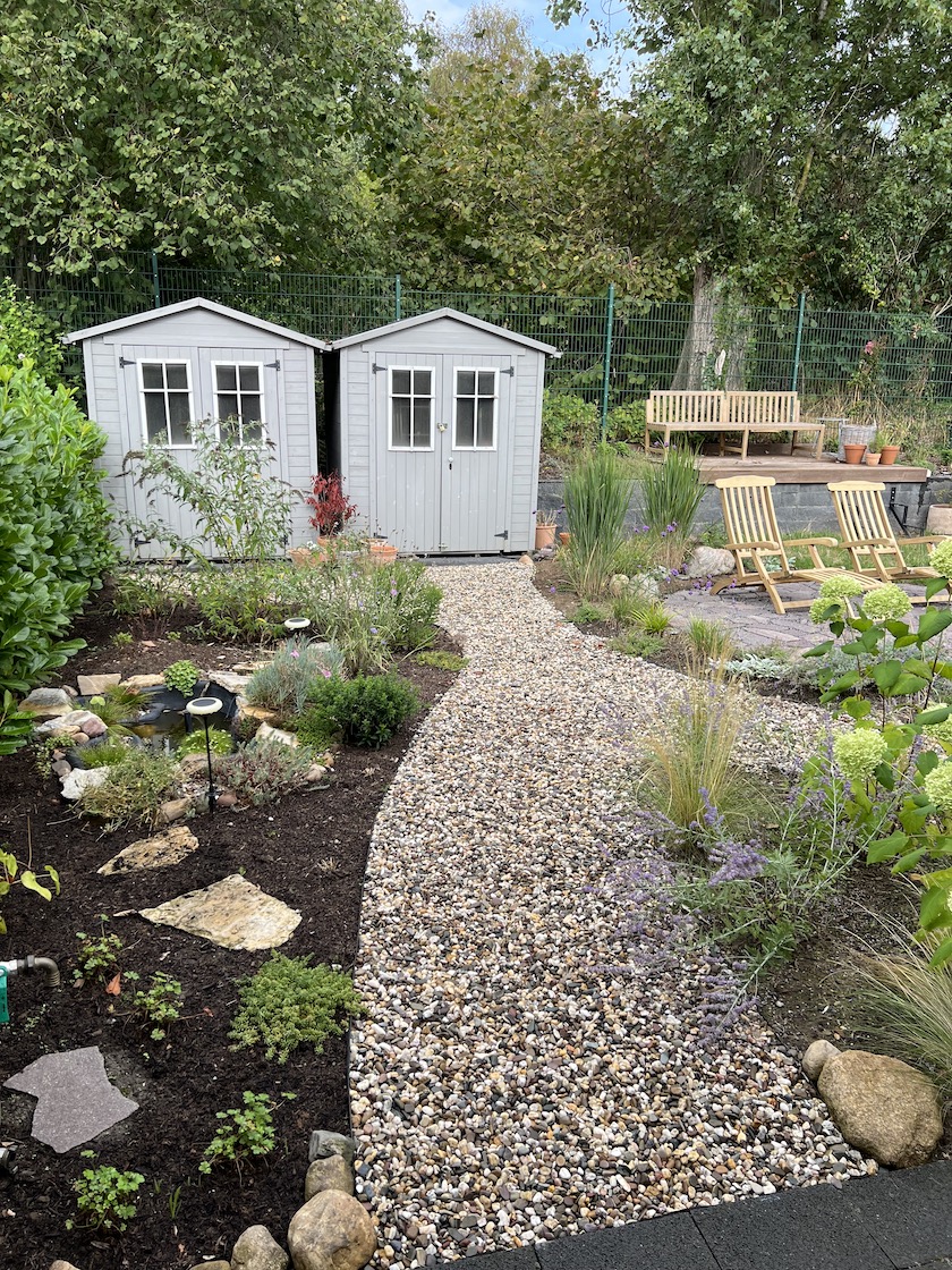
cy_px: 635
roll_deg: -1.1
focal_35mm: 26
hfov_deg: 53.1
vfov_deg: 67.3
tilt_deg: -15.7
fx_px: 953
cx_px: 476
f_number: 1.5
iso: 50
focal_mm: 5.7
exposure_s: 1/700
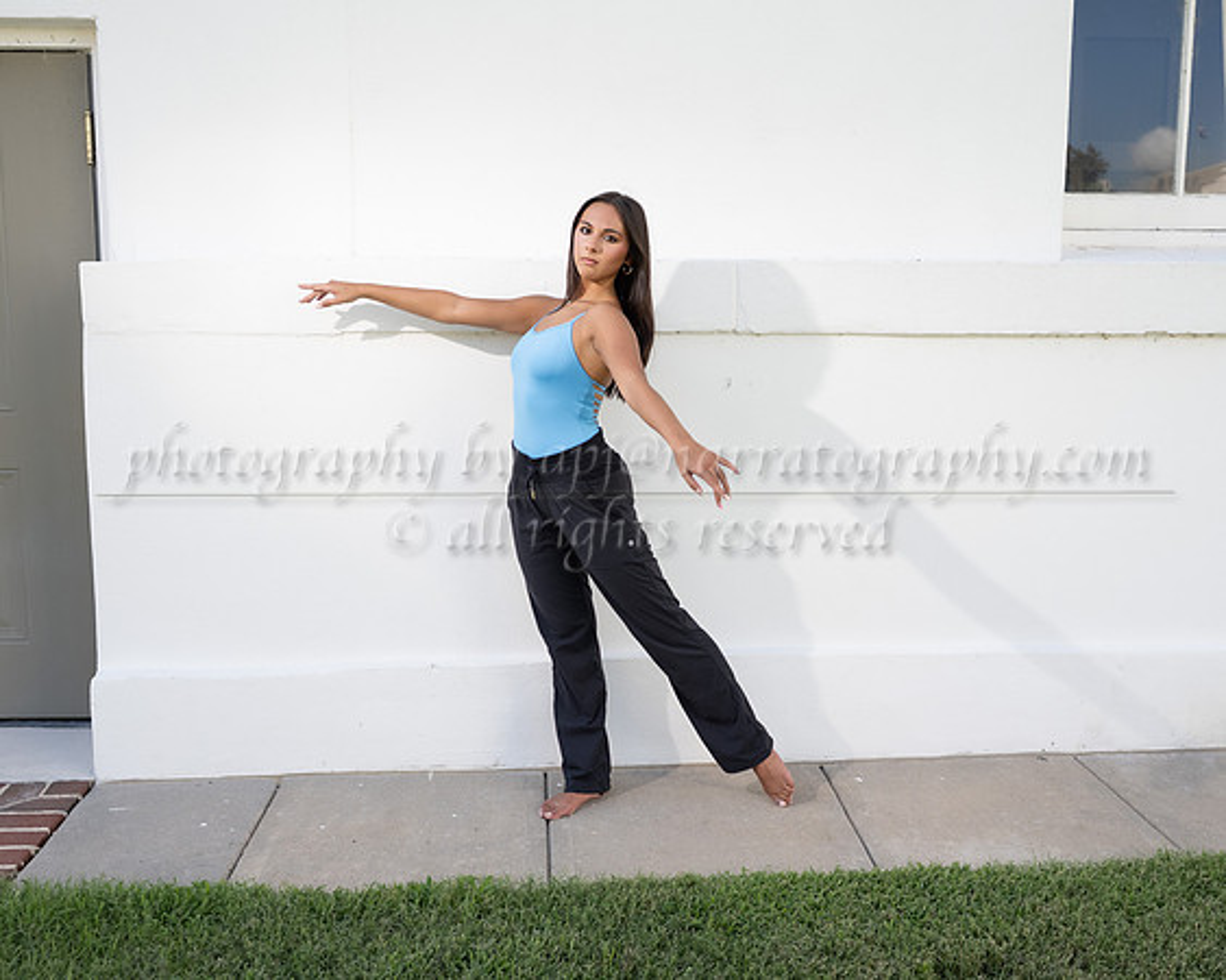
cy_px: 490
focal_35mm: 36
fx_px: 1312
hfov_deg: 50.1
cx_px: 613
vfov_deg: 40.9
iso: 400
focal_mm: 31
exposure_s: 1/1000
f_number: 4
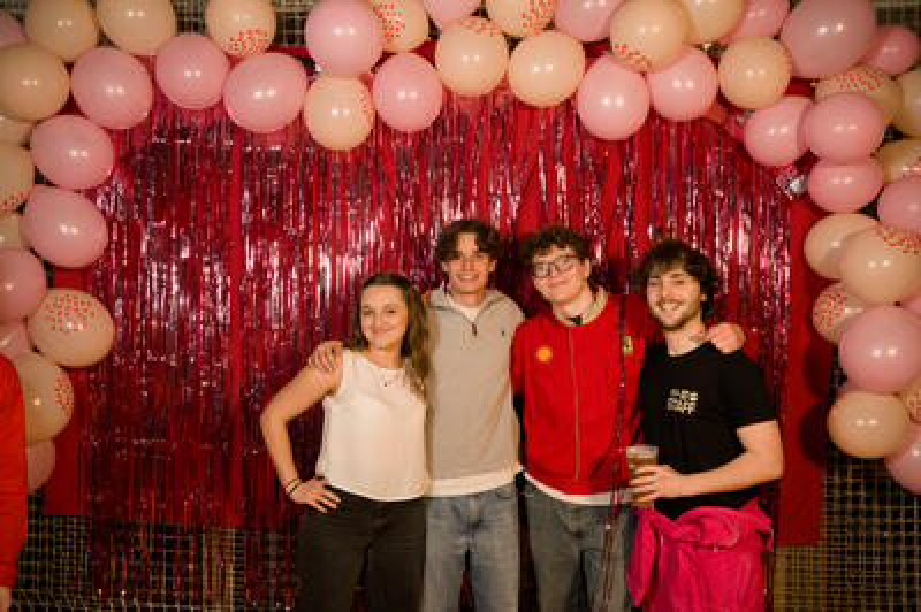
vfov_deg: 41.2
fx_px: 815
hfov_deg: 58.9
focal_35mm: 32
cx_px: 460
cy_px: 306
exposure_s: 1/160
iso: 4000
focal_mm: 31.9
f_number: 4.5
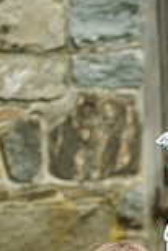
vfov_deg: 6.9
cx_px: 191
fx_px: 2081
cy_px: 244
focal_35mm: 298
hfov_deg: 4.6
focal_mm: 102
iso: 640
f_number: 4
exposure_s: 1/2000
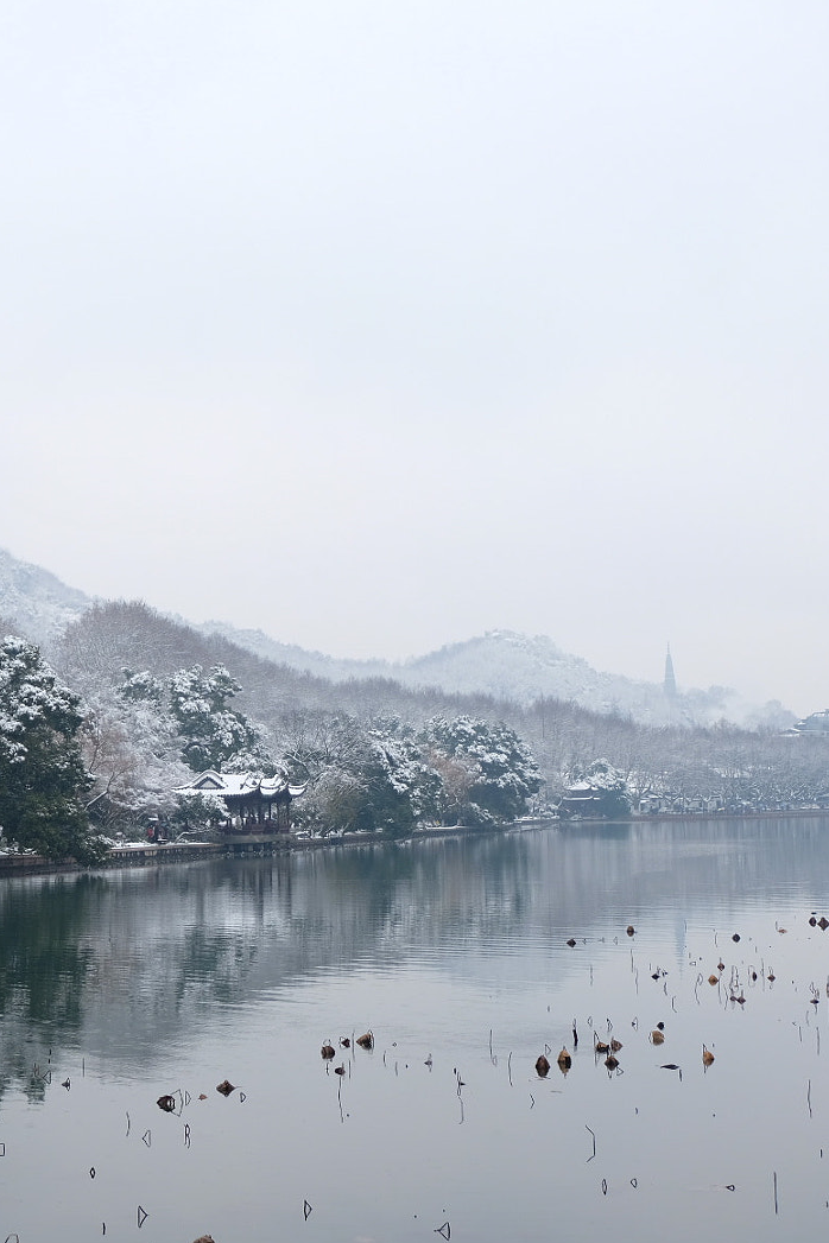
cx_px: 100
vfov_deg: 36.2
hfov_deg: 24.0
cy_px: 620
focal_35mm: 55
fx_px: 1900
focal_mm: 24.3
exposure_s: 1/140
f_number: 4.2
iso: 200
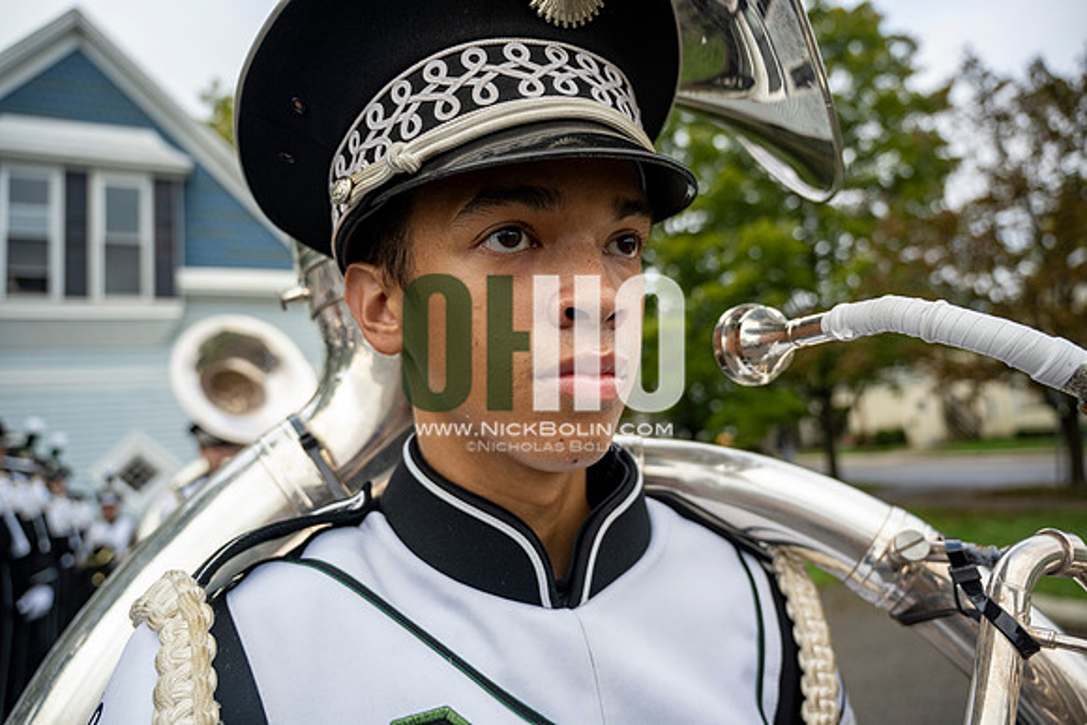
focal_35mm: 24
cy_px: 362
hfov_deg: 73.7
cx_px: 544
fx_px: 725
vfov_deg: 53.2
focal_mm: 24
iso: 400
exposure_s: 1/800
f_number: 4
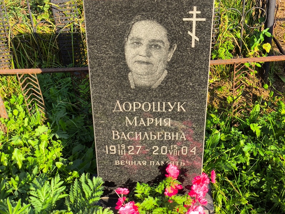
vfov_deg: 29.1
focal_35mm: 50
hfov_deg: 38.2
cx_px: 142
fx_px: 412
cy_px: 107
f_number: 1.7
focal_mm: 4.71
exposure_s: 1/579
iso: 50
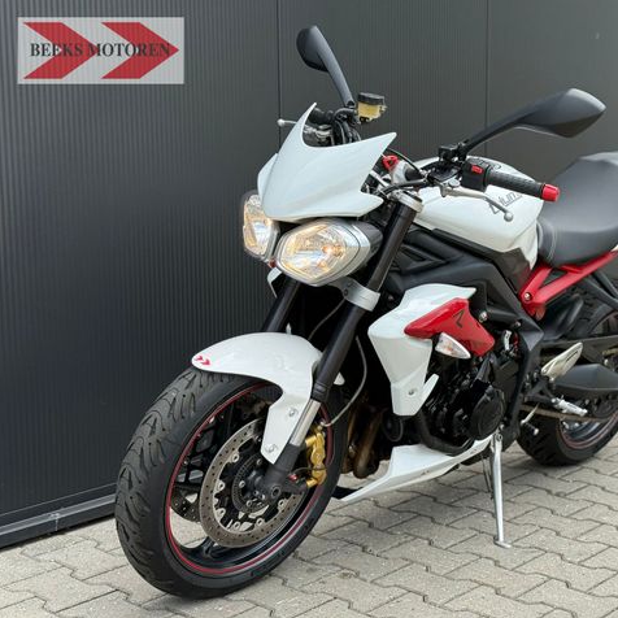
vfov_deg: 30.0
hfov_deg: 29.8
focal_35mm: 57
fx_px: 1151
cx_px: 410
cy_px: 309
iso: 80
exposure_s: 1/2088
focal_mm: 6.76
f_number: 1.78
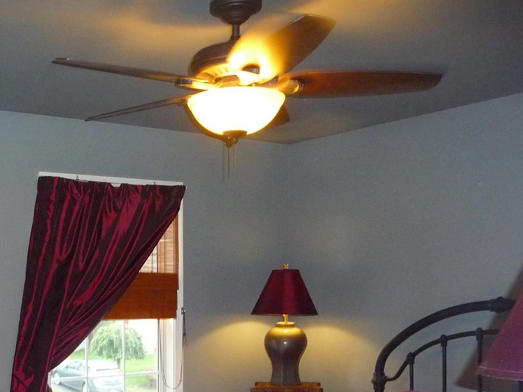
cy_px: 370
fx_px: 801
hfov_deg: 34.6
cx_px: 75
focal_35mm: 53
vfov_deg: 26.4
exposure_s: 1/30
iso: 400
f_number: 3.3
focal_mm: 4.7
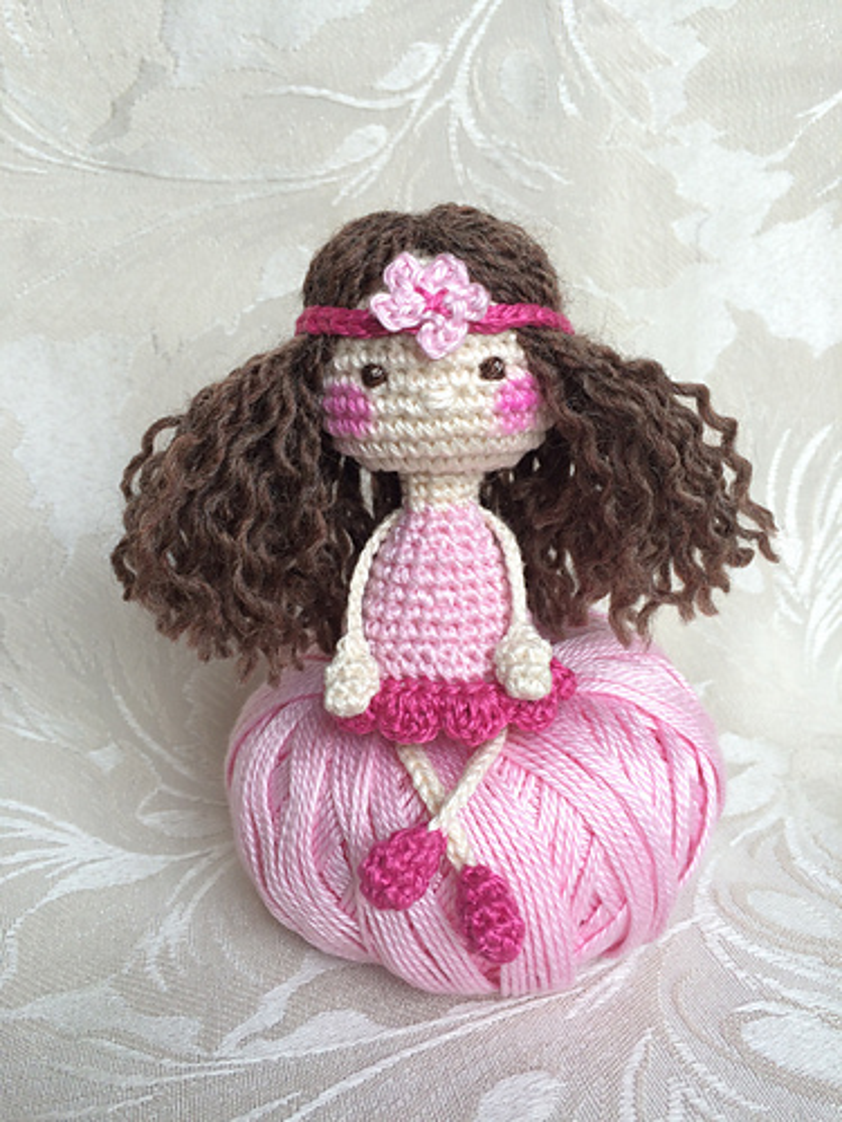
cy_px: 561
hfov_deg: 48.2
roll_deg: +2.0
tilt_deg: -14.9
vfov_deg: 61.7
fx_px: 941
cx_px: 421
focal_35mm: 29
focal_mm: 4.15
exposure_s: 1/120
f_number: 2.2
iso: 64
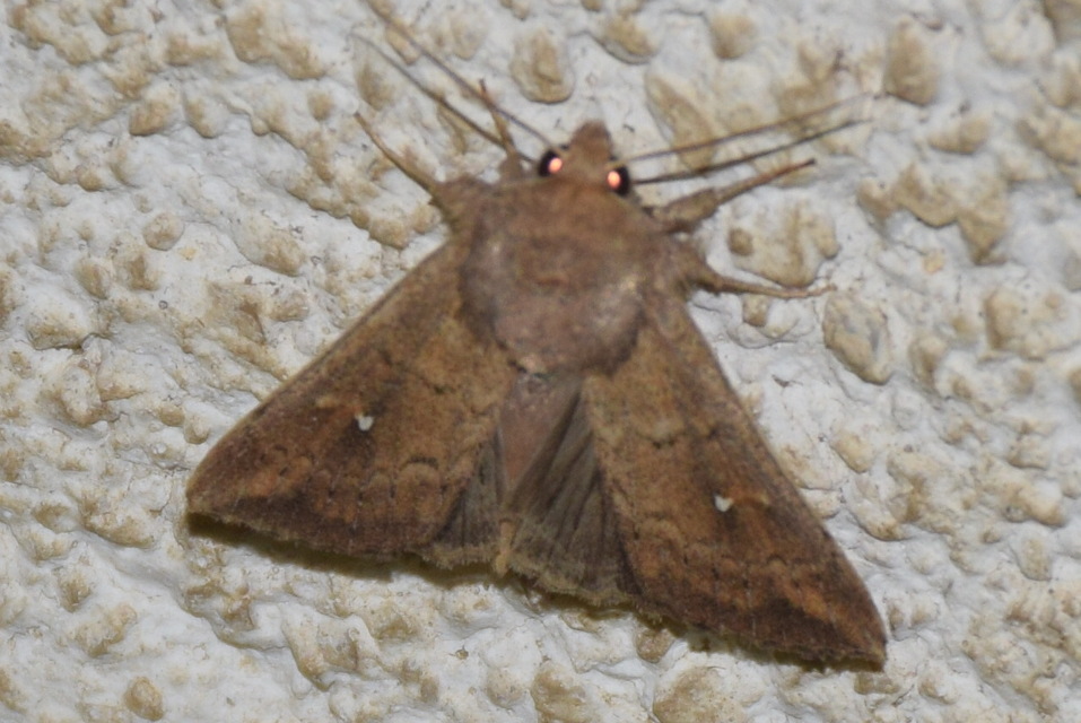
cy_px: 362
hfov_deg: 9.8
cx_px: 540
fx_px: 6311
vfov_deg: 6.6
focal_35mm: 210
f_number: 6.3
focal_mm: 140
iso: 320
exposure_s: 1/60
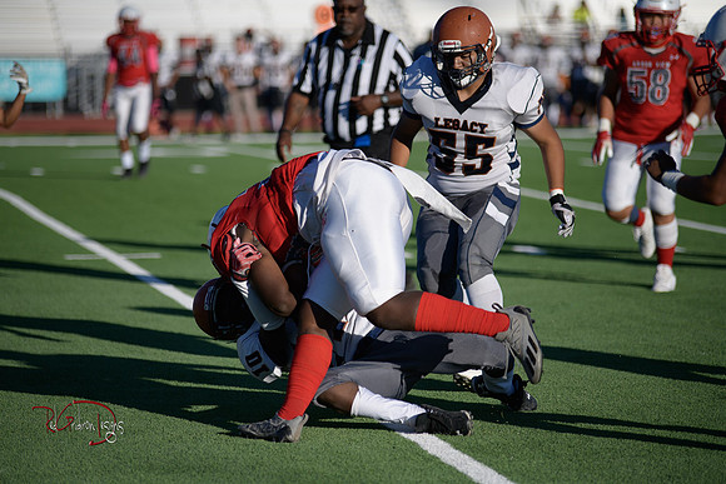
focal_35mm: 165
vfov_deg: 8.3
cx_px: 363
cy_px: 242
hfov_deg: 12.4
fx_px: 3328
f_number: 2.8
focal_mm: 165
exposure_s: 1/5000
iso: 160
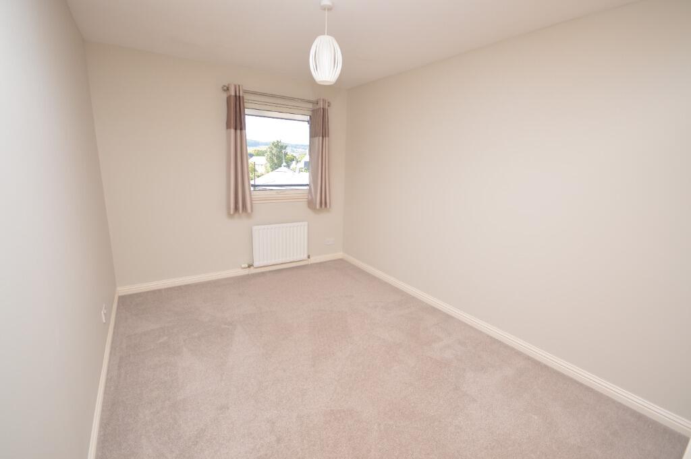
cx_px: 346
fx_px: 288
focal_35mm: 15
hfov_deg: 100.4
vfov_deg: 77.2
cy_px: 230
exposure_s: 1/60
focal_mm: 10
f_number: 4
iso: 100
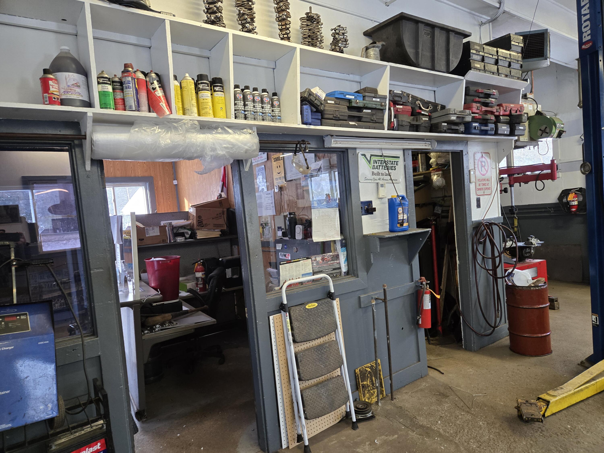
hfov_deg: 73.9
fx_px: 401
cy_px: 226
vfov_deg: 58.9
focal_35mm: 23
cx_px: 302
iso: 320
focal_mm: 5.4
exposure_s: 1/120
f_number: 1.8
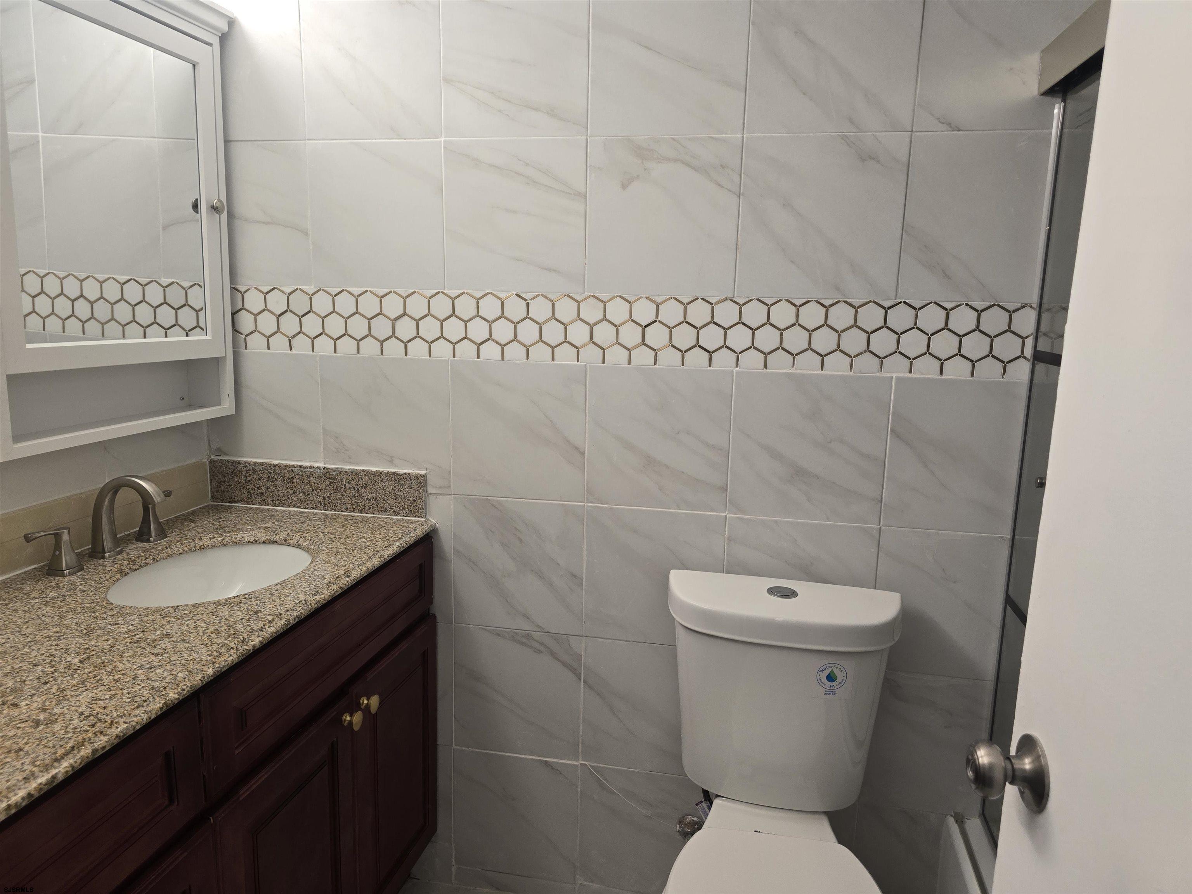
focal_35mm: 23
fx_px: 792
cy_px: 447
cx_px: 596
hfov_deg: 73.9
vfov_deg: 58.9
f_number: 1.7
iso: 100
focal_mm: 6.3
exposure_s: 1/120
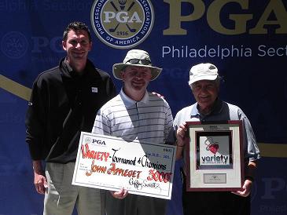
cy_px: 108
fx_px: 547
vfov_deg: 22.3
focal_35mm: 66
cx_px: 144
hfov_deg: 29.4
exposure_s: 1/362
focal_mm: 11.8
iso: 160
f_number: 6.3
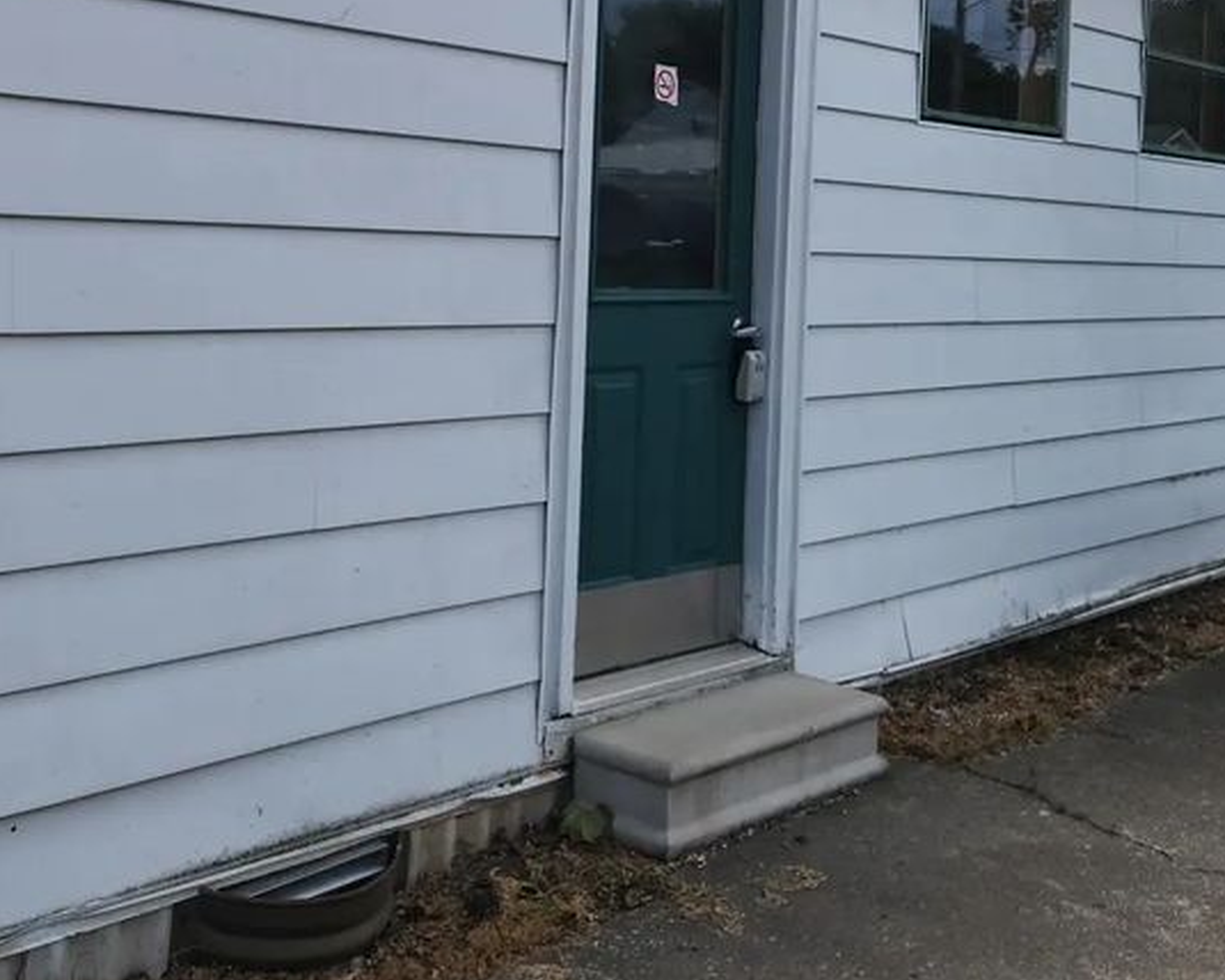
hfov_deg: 42.6
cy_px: 305
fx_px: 1559
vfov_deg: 34.5
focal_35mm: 43
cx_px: 469
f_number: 1.8
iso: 20
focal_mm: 5.4
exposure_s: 1/1839
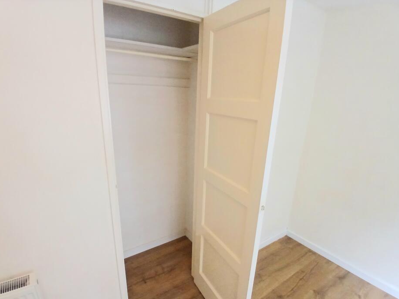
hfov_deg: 84.5
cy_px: 167
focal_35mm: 19
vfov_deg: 68.5
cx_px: 185
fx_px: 219
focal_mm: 1.4
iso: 200
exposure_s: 1/33.3
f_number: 2.2
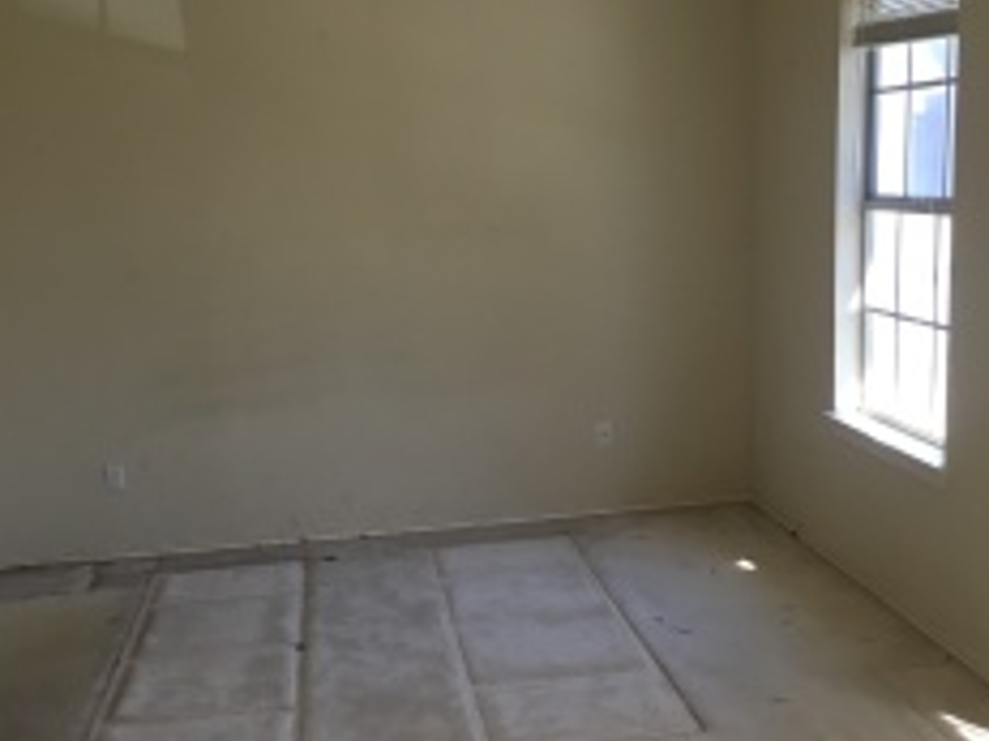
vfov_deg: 31.2
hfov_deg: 41.3
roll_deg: +4.6
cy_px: 510
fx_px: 1314
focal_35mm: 46
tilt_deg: -14.7
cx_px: 497
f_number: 2.2
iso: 25
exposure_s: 1/30
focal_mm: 4.15
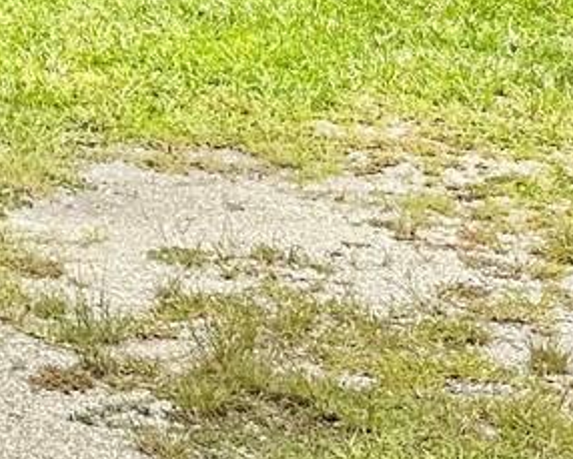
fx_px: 2222
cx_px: -741
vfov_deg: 10.8
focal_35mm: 131
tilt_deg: -0.7
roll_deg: +0.3
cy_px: -441
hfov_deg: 12.2
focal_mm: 6.86
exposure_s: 1/7576
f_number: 1.78
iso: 80
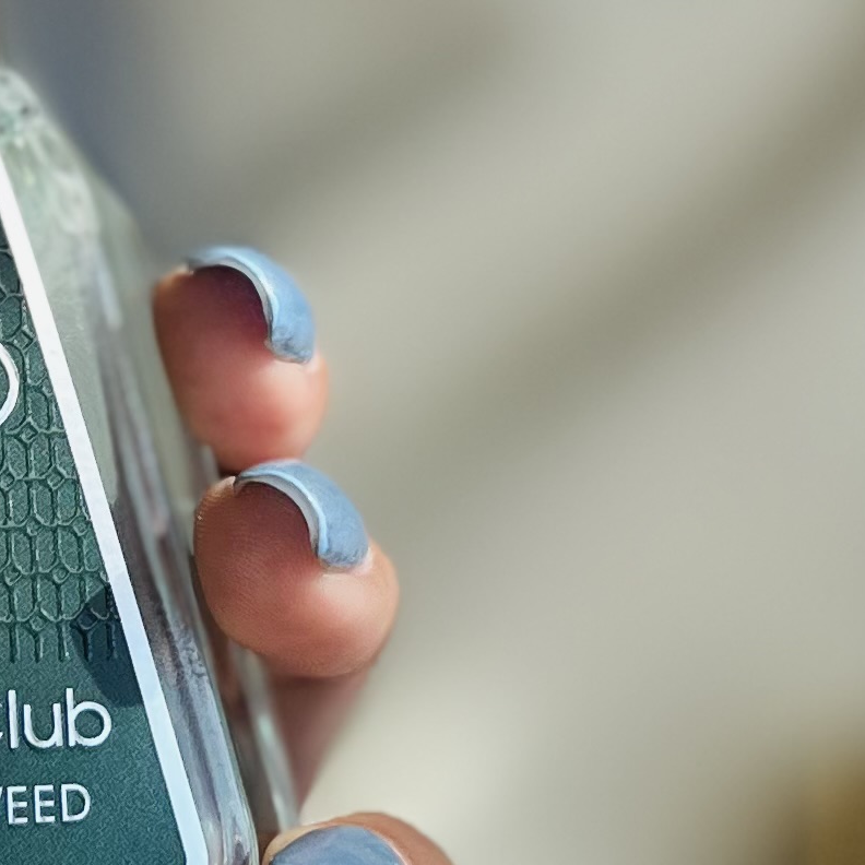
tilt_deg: -69.6
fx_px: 3308
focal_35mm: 117
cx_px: 285
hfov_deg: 14.9
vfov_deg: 14.8
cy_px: 96
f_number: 1.6
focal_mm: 5.1
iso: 50
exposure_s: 1/473
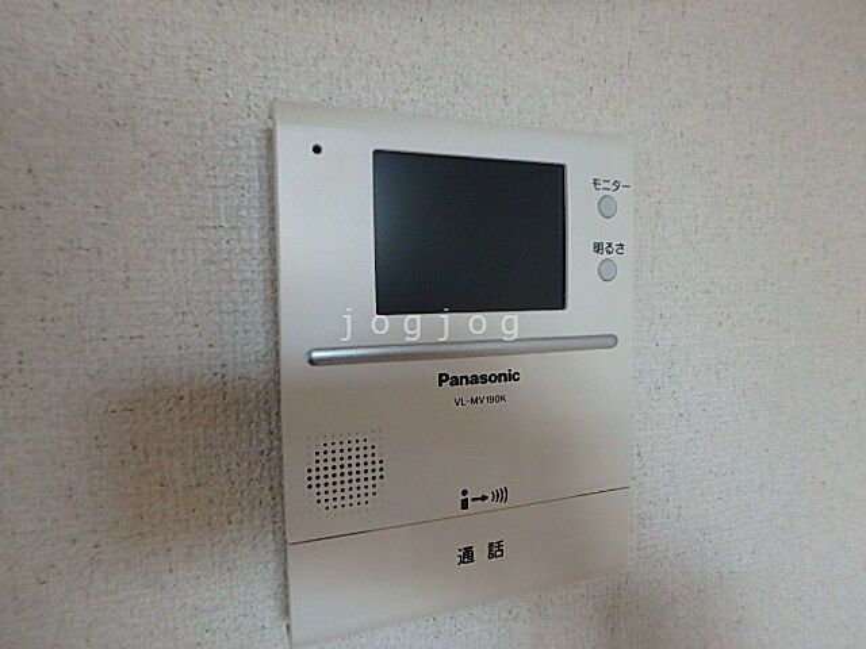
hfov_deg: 79.0
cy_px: 324
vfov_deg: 63.4
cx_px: 433
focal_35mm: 21
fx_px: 525
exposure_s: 1/25
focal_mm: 3.7
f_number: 3.5
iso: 800
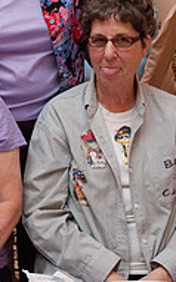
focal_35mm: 96
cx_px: 21
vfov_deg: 21.4
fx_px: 738
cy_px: 56
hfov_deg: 13.5
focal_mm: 40
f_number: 5.6
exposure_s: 1/125
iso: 3200
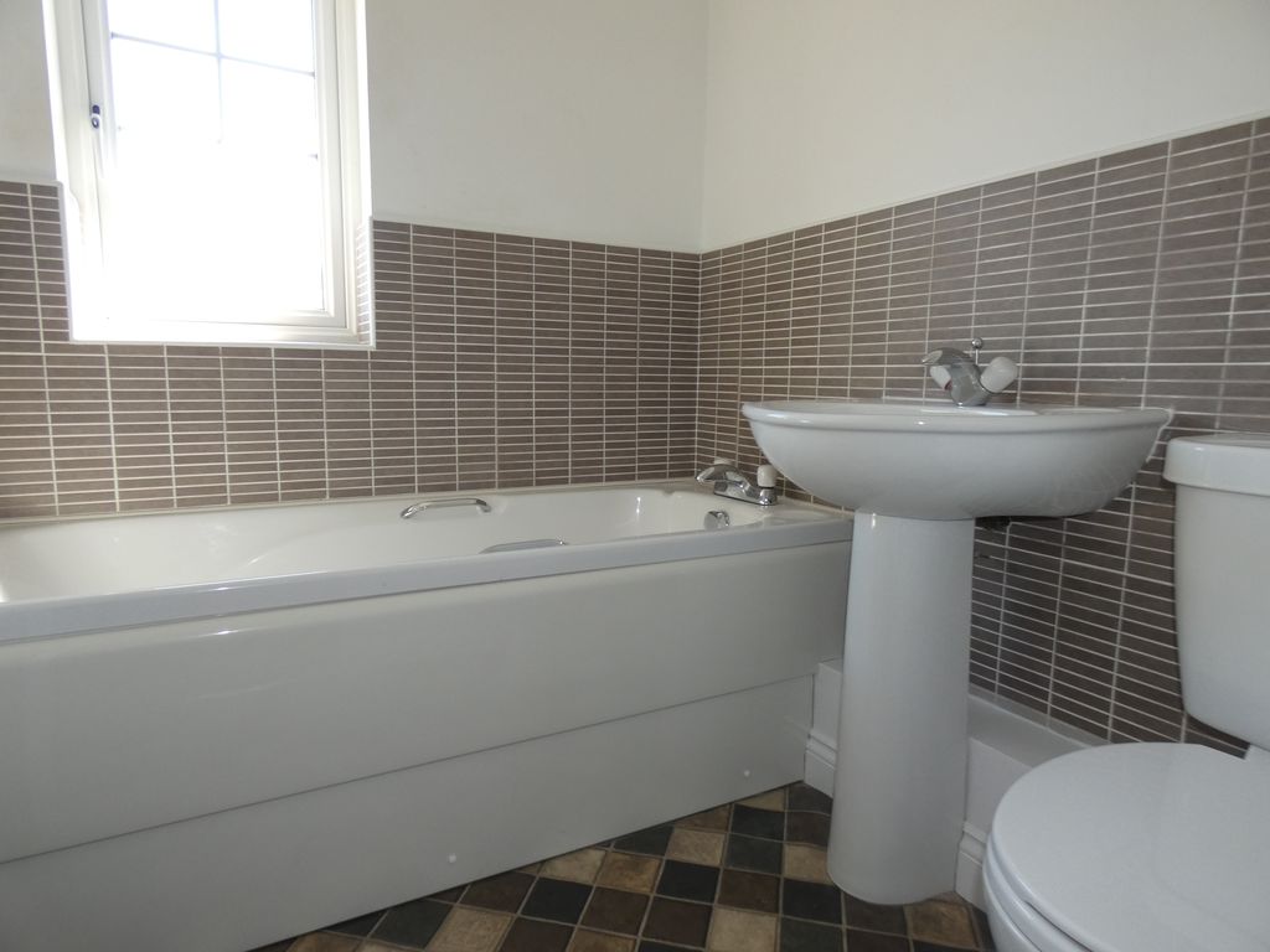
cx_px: 635
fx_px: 734
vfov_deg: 66.0
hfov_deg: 81.7
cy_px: 476
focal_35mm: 20
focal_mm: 3.6
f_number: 2.8
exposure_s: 1/60
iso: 125
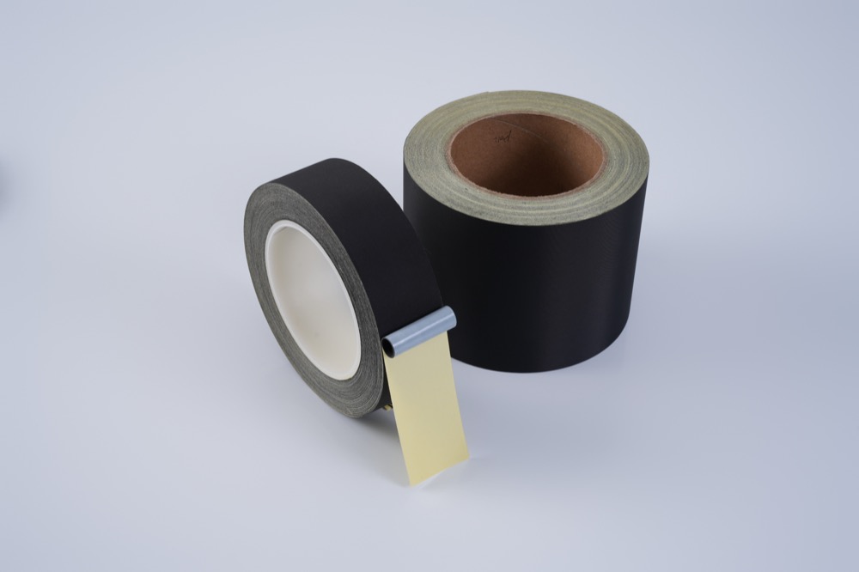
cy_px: 286
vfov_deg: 24.6
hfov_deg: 36.3
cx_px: 430
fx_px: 1312
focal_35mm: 55
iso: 100
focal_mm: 55
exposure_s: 1/15
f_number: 14
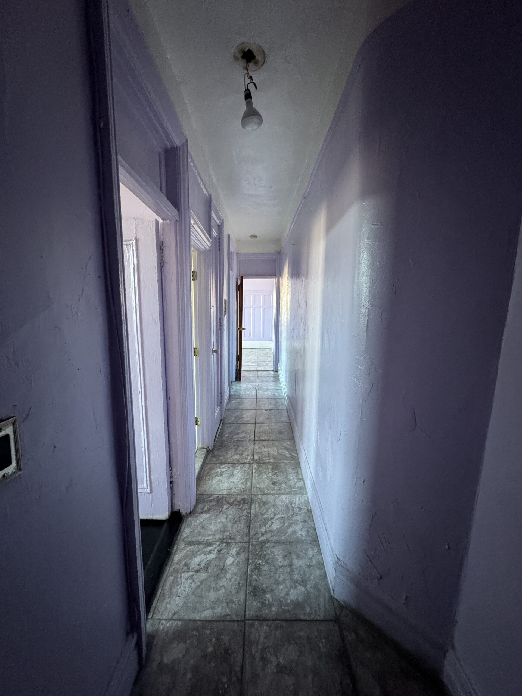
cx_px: 261
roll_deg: -0.5
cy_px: 348
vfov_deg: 102.1
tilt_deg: -9.8
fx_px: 281
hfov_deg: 85.7
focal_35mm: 14
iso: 500
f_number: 2.2
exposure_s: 1/60
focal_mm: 2.22
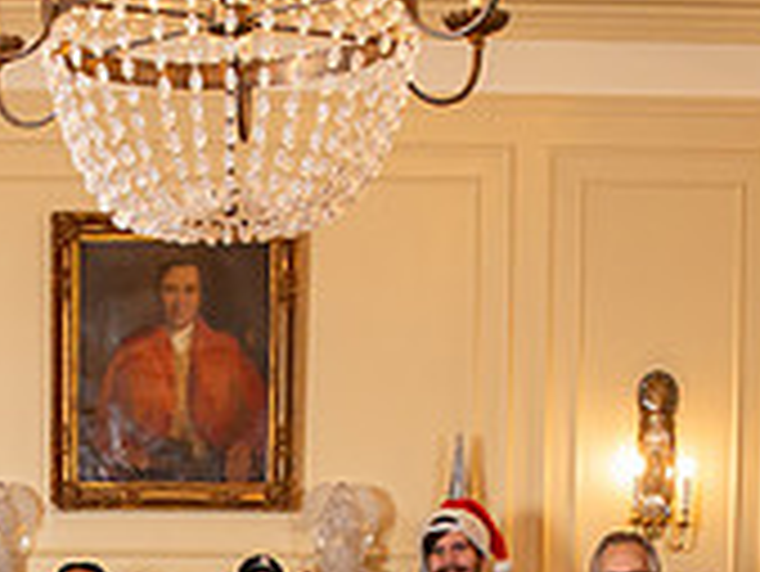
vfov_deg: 15.1
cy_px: 860
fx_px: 1999
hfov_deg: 21.1
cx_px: 93
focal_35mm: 91
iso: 1600
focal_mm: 24
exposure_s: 1/125
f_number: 7.1
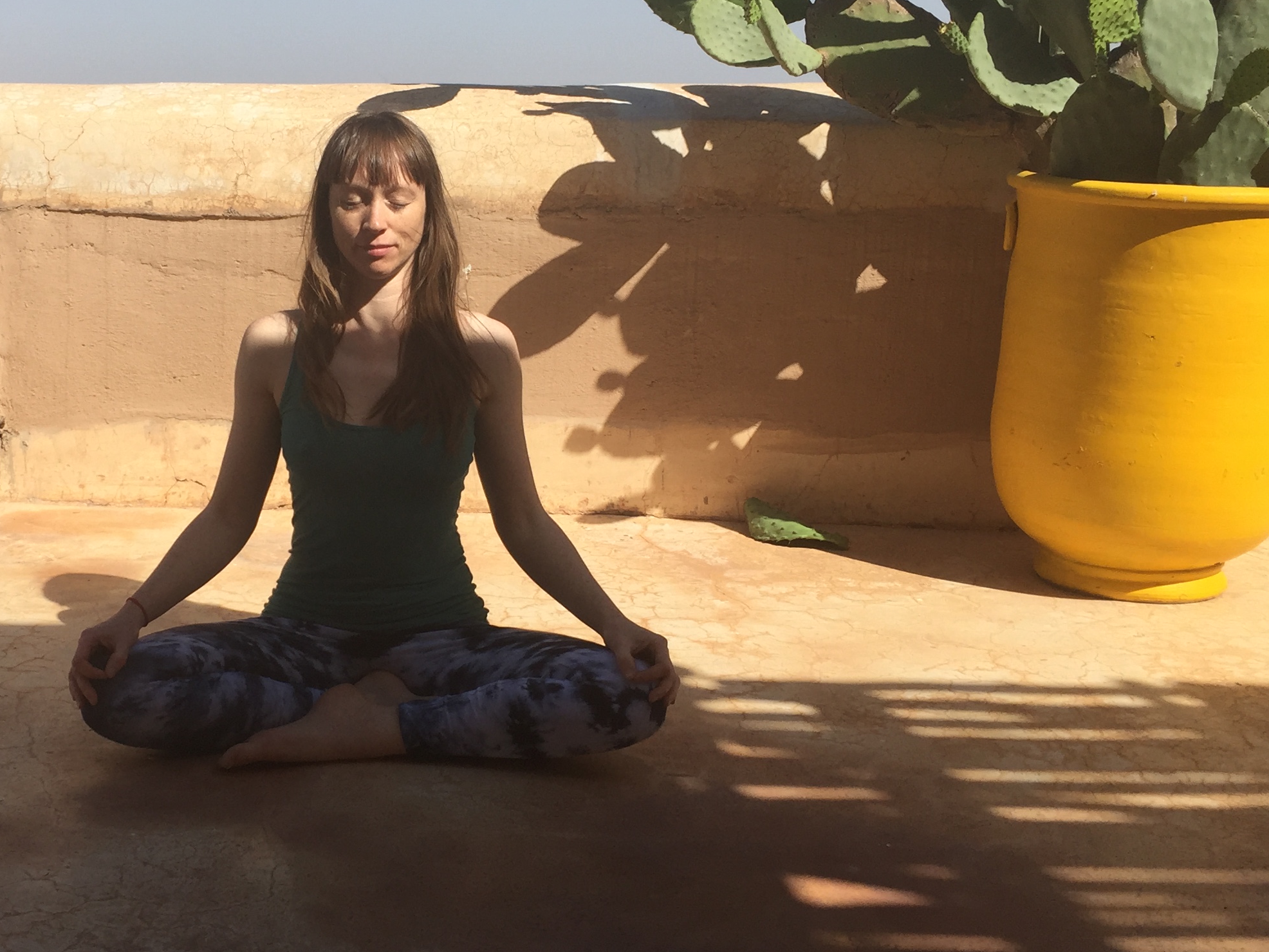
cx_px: 326
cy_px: 433
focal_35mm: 48
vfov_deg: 30.2
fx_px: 1760
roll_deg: +0.2
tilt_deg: -11.1
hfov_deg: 38.7
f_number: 2.2
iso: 32
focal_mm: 4.15
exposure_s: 1/1980
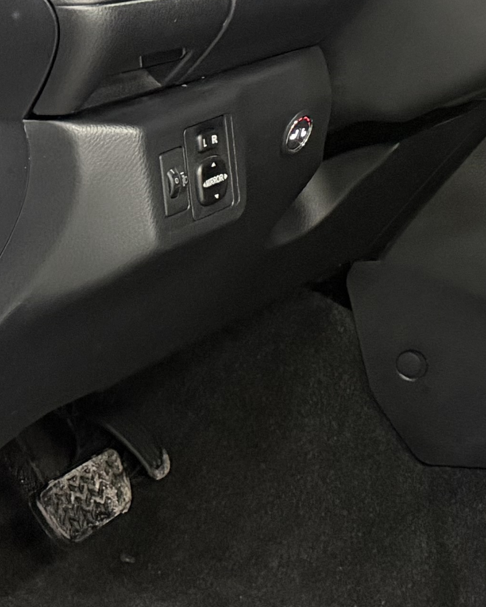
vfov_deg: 18.0
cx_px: 595
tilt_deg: -7.1
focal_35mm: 105
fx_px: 1887
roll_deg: -0.4
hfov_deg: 14.2
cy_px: 50
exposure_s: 1/25
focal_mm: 6.76
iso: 800
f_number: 1.78
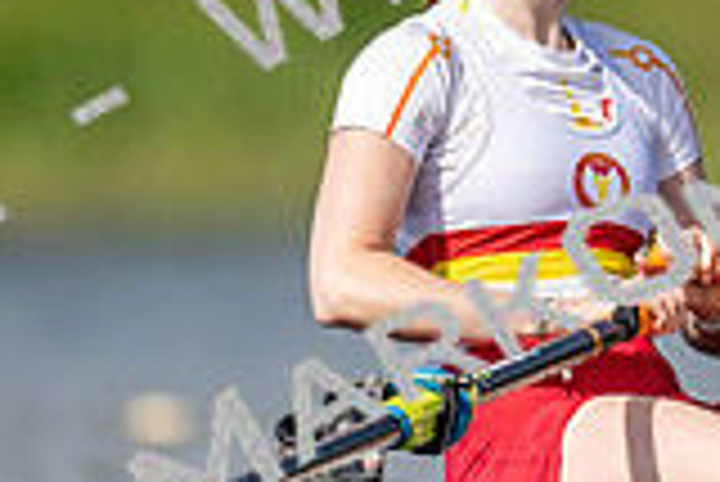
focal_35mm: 2174
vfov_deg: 0.6
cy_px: 83
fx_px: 43518
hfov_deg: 0.9
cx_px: 756
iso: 220
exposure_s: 1/2500
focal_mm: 600
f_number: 4
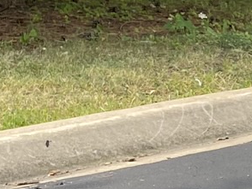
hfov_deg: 8.8
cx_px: 771
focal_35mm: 181
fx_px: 1319
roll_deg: -0.5
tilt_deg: -16.4
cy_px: 150
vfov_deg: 8.2
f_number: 1.8
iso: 32
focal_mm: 4.25
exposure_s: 1/465
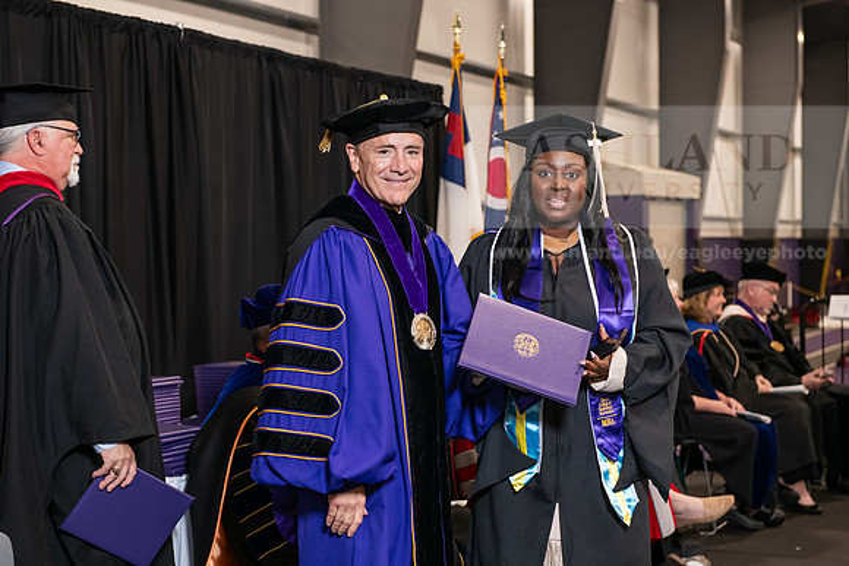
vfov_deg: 19.5
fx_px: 1651
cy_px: 283
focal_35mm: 70
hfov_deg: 28.8
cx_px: 424
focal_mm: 70
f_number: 5
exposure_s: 1/125
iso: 2000
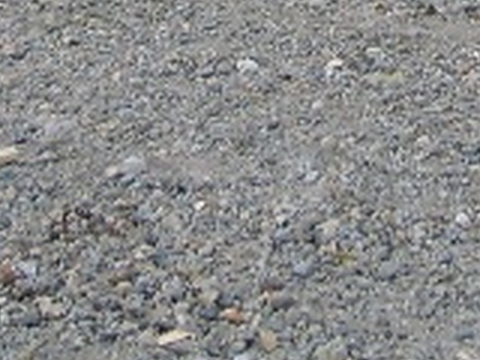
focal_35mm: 175
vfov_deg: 8.0
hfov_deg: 11.3
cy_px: -414
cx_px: 396
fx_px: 2427
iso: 50
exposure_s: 1/250
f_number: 2.8
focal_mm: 5.8
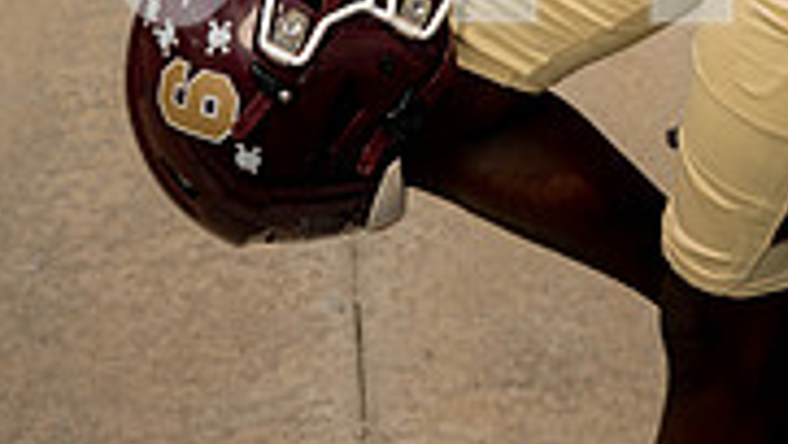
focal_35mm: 94
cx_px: 610
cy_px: -414
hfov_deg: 22.4
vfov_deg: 11.7
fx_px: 1965
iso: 50
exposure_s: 1/200
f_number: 6.3
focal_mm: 36
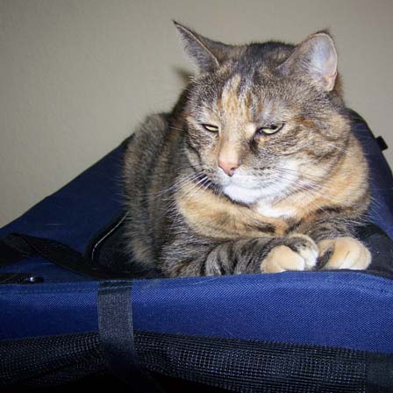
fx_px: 578
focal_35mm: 45
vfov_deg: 37.6
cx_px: 235
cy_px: 196
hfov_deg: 37.4
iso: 160
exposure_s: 1/60
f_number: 2.8
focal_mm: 6.3
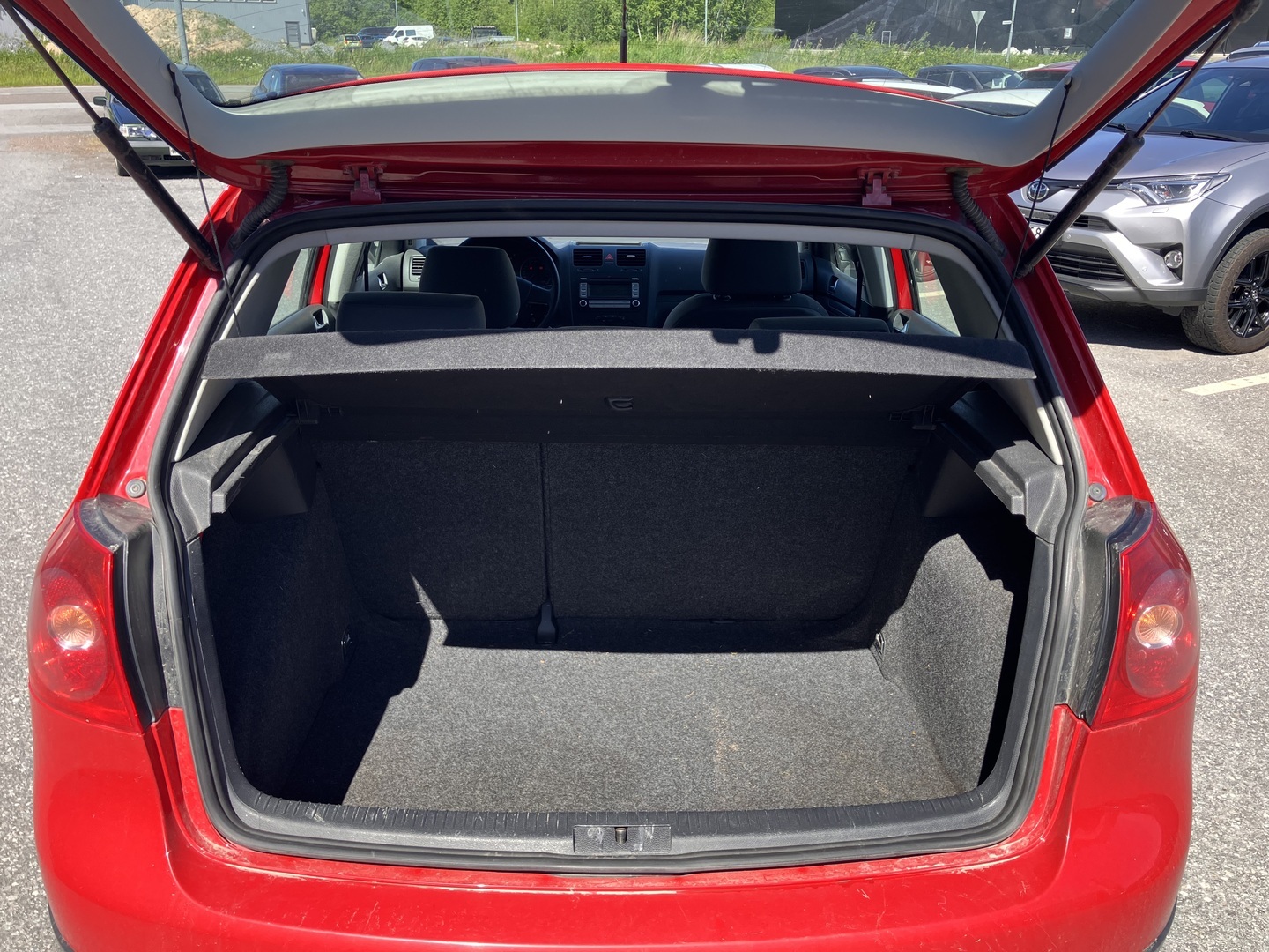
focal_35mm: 28
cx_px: 634
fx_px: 1026
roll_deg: +0.1
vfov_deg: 49.7
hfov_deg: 63.4
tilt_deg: -21.4
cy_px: 476
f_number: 1.8
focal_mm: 3.99
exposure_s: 1/419
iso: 32
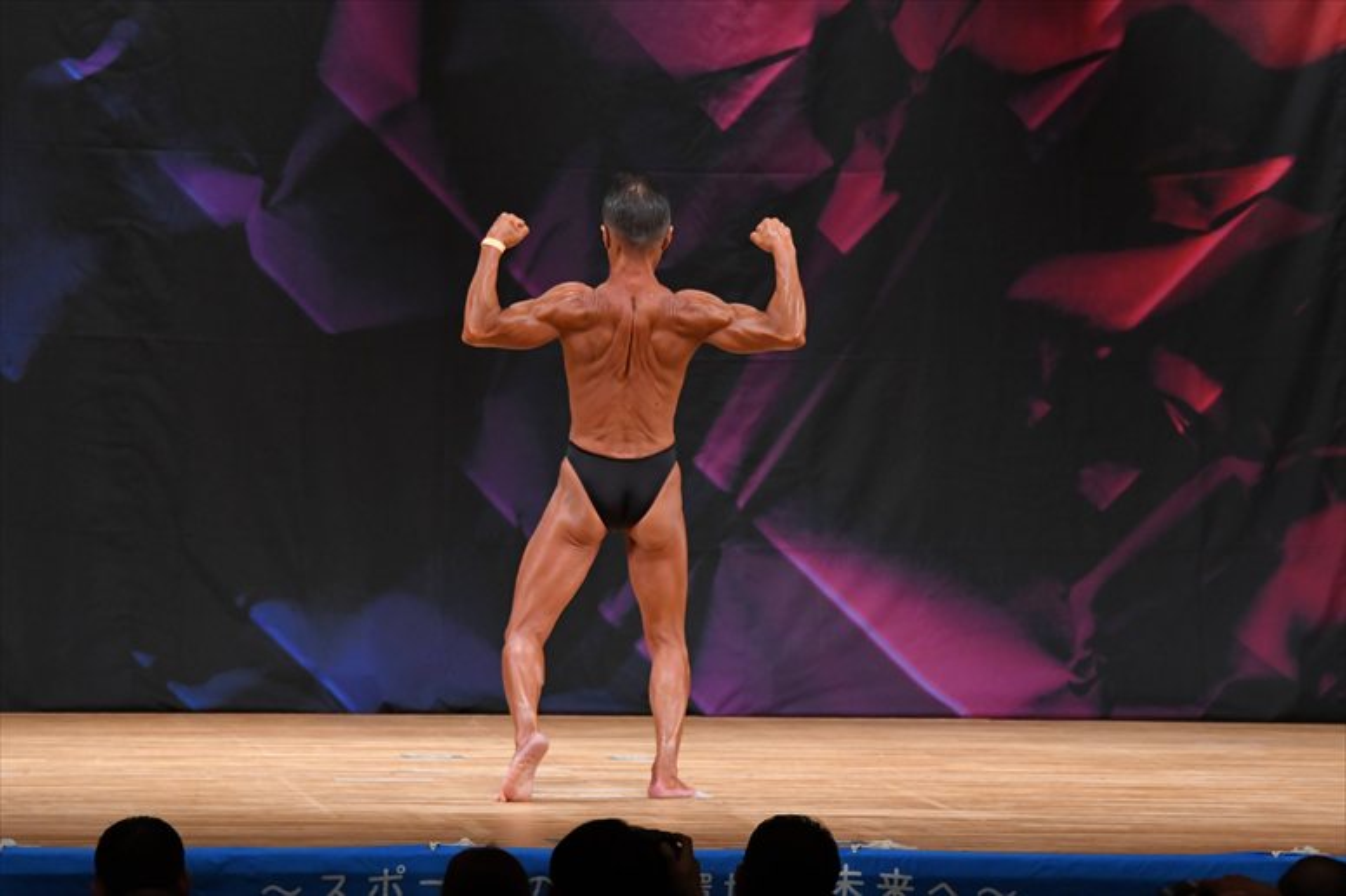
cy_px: 448
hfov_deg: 9.5
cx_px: 673
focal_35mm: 217
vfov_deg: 6.3
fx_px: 8110
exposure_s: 1/400
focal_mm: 145
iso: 3200
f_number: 5.6
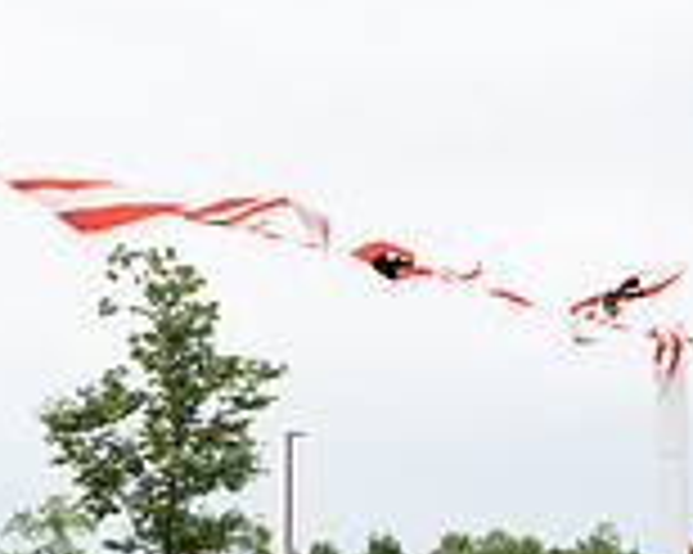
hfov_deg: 20.8
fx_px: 1742
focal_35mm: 85
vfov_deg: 17.2
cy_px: 662
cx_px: -166
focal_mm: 24
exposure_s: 1/320
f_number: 7.1
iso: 640
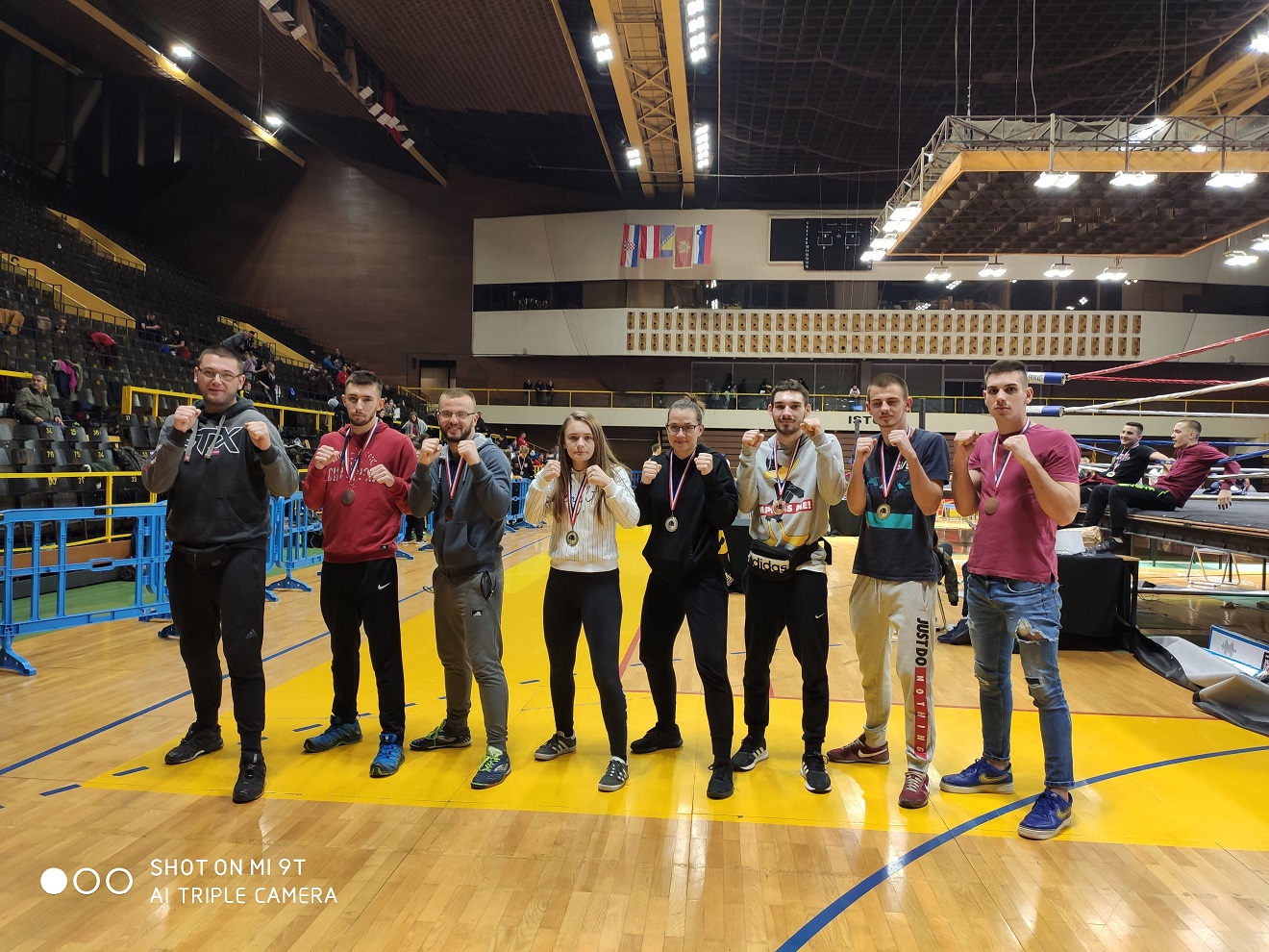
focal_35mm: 26
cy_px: 476
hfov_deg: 67.3
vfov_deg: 53.1
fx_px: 953
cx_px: 634
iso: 270
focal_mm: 4.77
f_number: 1.75
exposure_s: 1/33
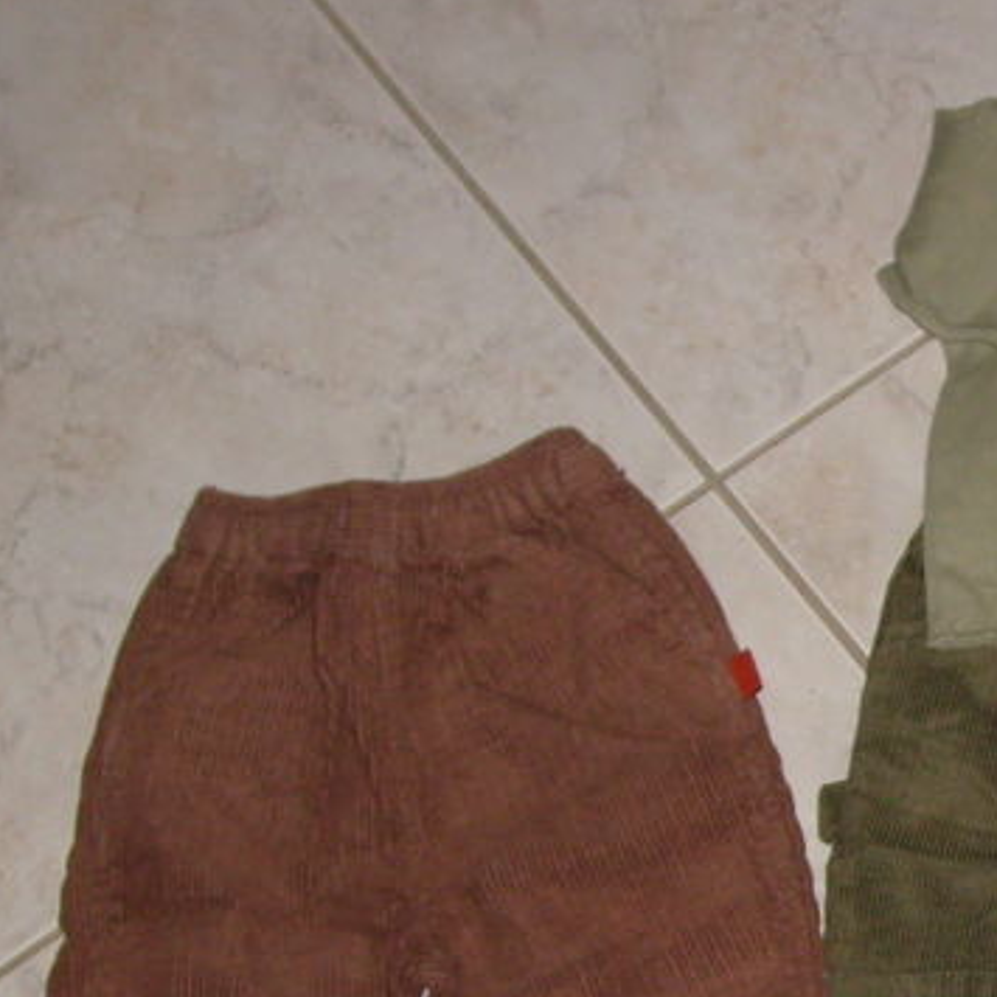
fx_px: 3487
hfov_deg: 15.6
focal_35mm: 107
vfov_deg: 16.1
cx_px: 1239
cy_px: 840
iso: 100
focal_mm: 7.2
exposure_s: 1/45
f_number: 3
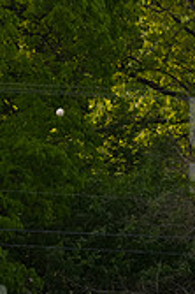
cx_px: 38
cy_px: 333
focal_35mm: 807
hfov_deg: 1.7
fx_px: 6570
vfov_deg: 2.6
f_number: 5.6
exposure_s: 1/1600
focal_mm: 200
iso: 800
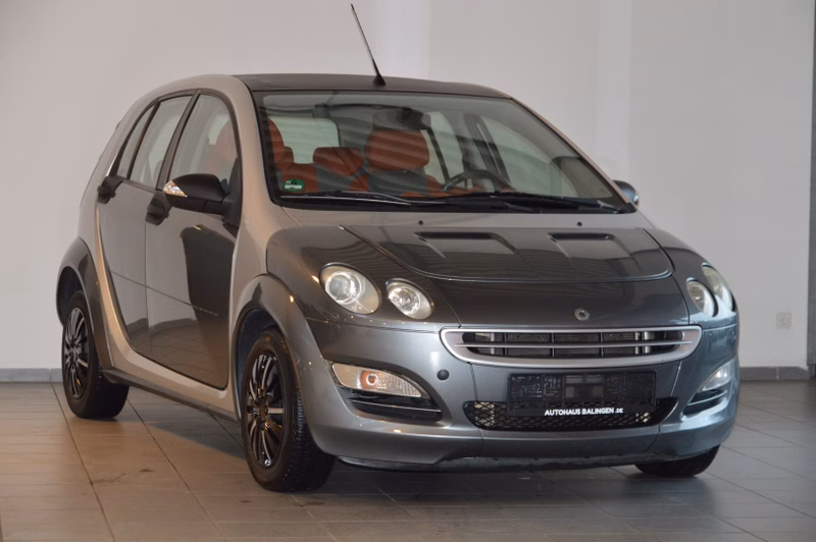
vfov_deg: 13.0
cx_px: 408
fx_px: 2378
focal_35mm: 105
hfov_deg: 19.5
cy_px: 271
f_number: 5.3
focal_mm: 70
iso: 1100
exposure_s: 1/60
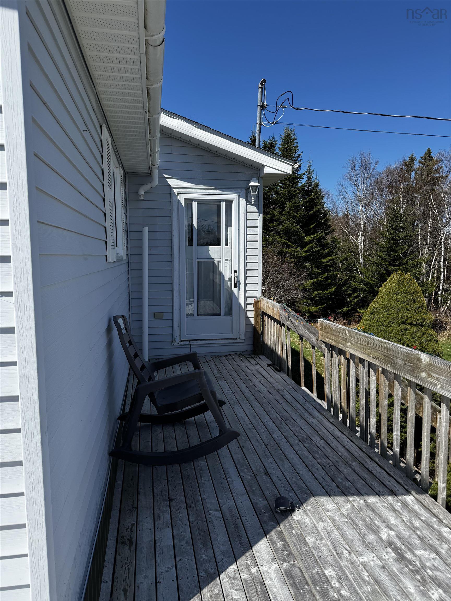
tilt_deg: -5.5
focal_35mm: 24
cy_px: 300
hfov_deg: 56.8
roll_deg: +0.7
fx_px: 417
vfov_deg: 71.6
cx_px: 226
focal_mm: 6.76
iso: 80
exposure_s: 1/3597
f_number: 1.78
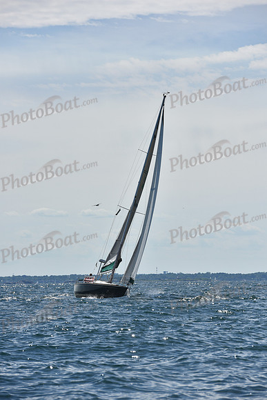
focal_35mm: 175
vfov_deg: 11.7
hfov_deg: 7.9
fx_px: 1946
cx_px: 134
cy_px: 200
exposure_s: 1/1600
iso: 250
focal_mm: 175
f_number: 9
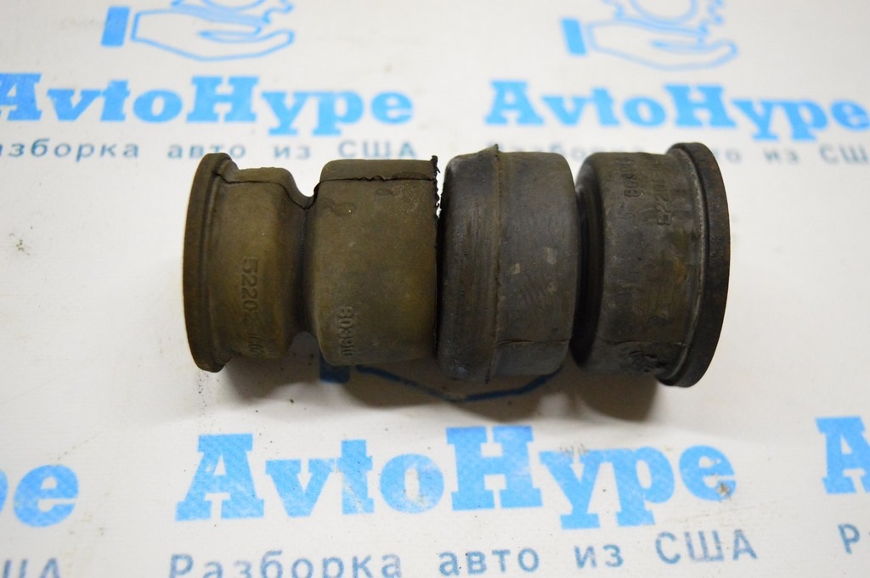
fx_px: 978
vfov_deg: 33.0
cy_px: 289
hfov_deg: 48.0
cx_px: 435
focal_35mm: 40
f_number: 4
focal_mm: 27
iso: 3200
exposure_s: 1/320
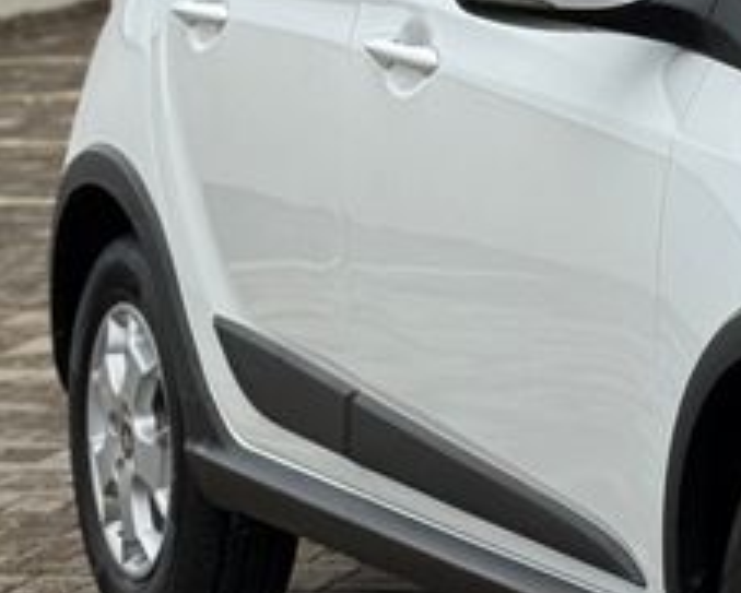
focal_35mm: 168
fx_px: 3686
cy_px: 249
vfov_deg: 9.2
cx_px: 1164
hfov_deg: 11.0
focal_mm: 6.76
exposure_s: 1/2667
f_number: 1.78
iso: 64
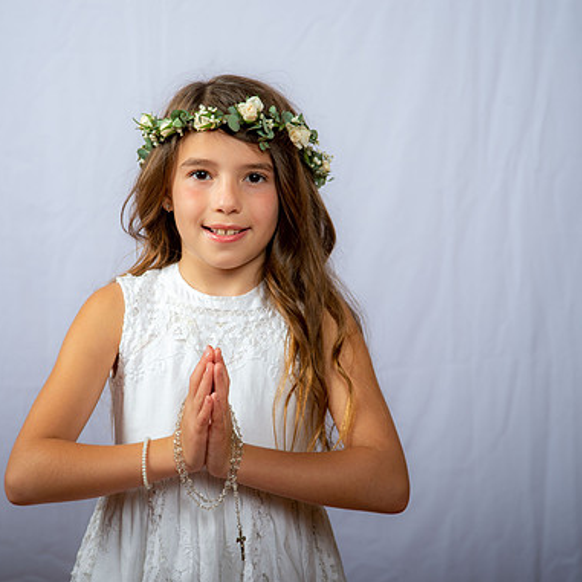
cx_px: 237
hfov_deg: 18.7
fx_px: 1769
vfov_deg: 18.7
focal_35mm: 93
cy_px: 293
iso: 250
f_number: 5.6
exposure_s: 1/200
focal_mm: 72
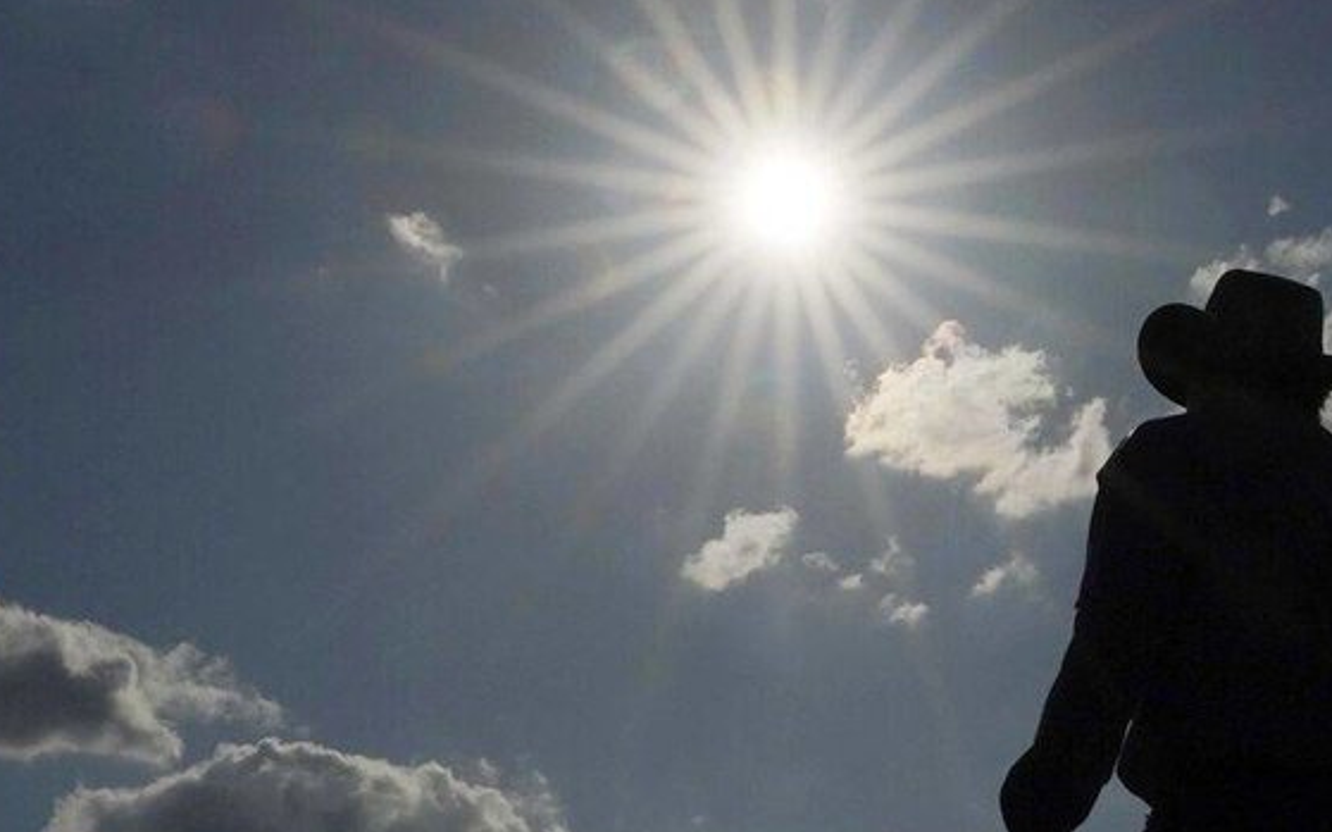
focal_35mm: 35
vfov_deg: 34.8
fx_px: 1270
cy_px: 700
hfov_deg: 55.0
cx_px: 786
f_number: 22
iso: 320
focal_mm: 16
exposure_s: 1/4000
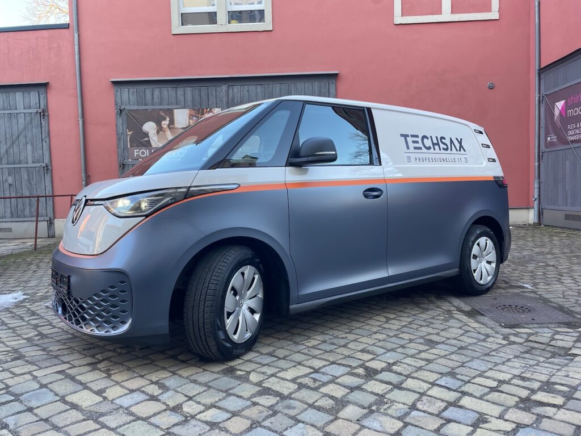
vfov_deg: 53.1
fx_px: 436
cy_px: 218
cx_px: 290
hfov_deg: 67.3
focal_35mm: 26
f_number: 1.6
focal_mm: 4.2
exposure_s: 1/215
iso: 50
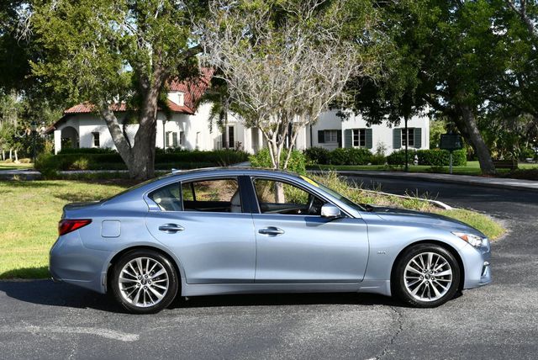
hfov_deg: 44.5
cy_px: 180
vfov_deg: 30.6
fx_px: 658
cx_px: 269
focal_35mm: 44
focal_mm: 22
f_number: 8
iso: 140
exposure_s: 1/250
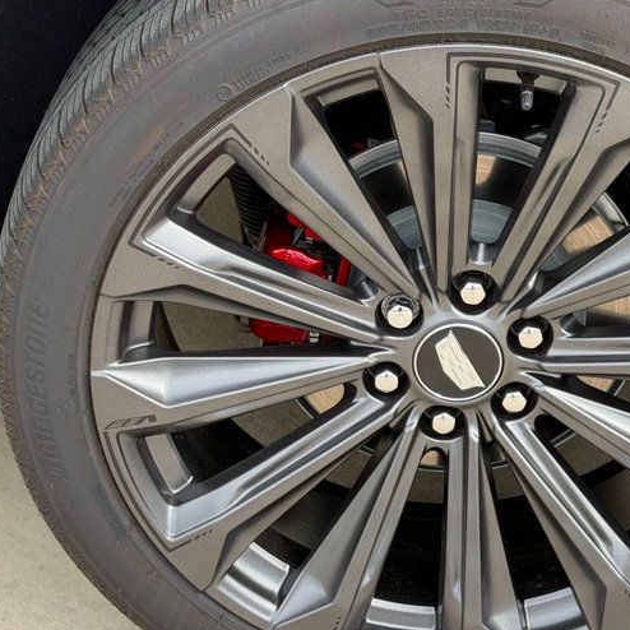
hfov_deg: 19.6
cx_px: 473
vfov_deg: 19.7
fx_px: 1812
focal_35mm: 88
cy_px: 337
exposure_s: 1/906
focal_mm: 6.76
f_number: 1.78
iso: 80
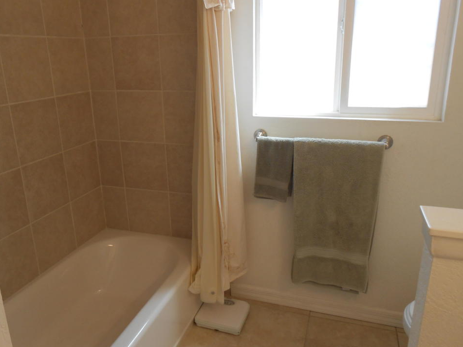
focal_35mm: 28
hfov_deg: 63.4
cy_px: 170
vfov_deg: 49.7
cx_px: 216
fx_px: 374
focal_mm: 4.6
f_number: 3.5
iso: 125
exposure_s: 1/30
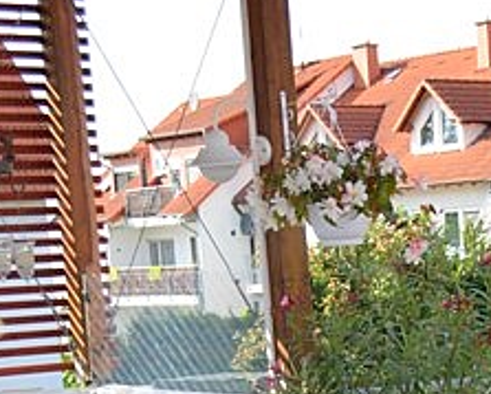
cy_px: 535
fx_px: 1761
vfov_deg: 12.3
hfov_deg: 15.3
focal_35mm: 121
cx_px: 583
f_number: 5.6
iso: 100
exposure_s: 1/200
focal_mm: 24
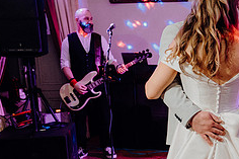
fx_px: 391
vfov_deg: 22.7
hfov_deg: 31.4
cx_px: 239
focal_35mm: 59
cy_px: 125
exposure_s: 1/160
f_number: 3.5
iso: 2500
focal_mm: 24
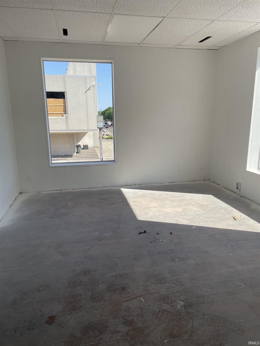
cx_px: 130
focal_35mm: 26
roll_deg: -0.7
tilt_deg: -10.7
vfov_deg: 67.3
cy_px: 173
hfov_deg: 53.1
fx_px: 260
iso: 32
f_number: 1.6
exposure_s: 1/1642
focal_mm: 4.2
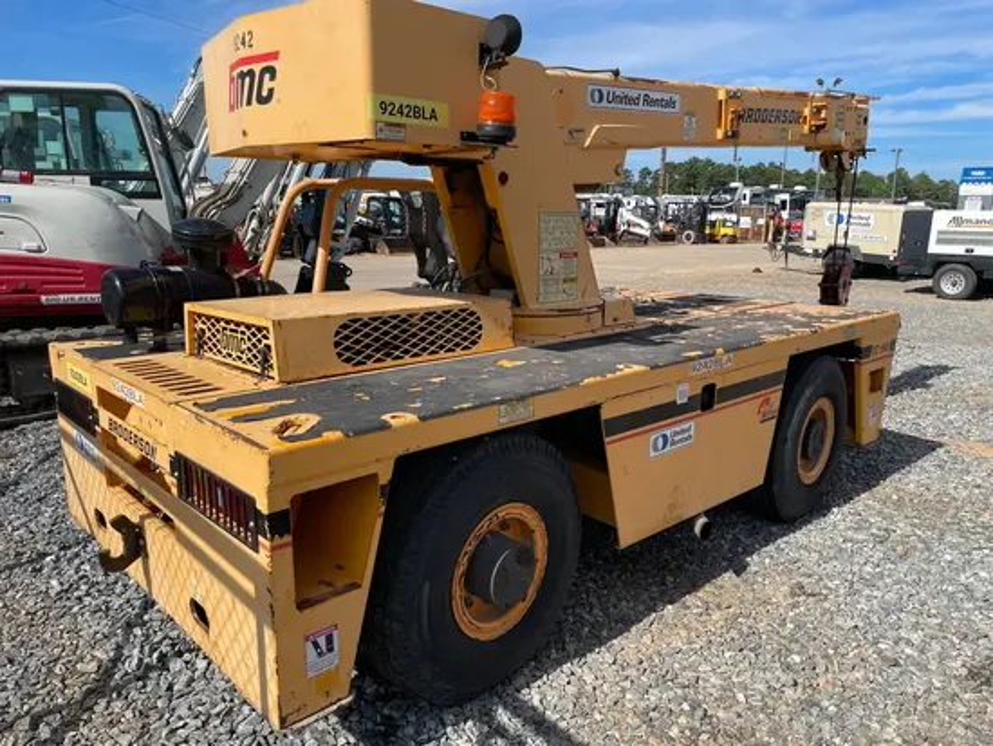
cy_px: 373
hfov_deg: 67.3
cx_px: 496
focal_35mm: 26
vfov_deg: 53.1
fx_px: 746
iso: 32
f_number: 1.6
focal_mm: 4.2
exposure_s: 1/3125
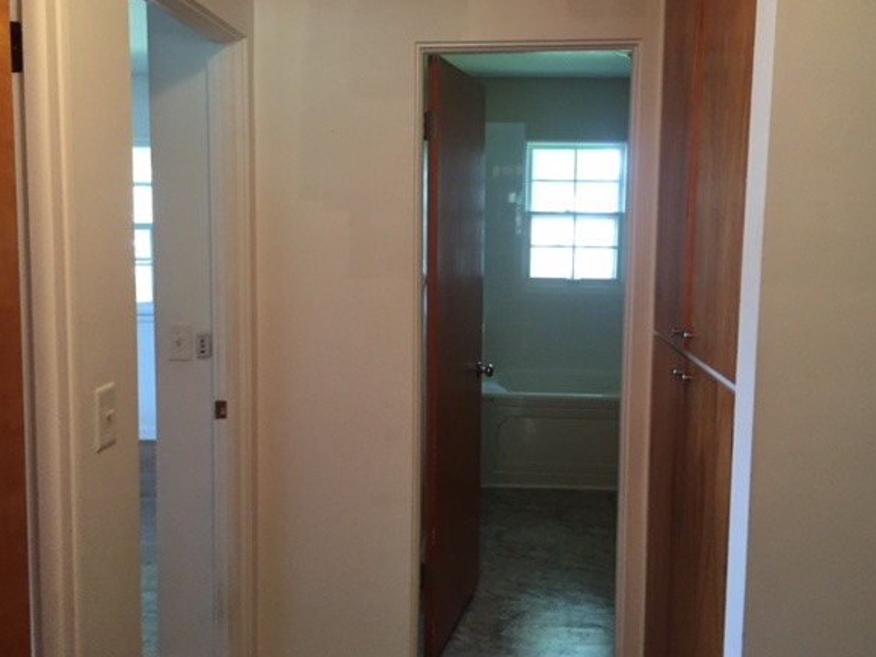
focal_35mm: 32
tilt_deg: -1.5
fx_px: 810
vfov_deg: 44.1
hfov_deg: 56.8
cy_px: 298
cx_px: 452
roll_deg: -2.6
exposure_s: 1/30
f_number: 2.2
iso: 200
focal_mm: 4.15
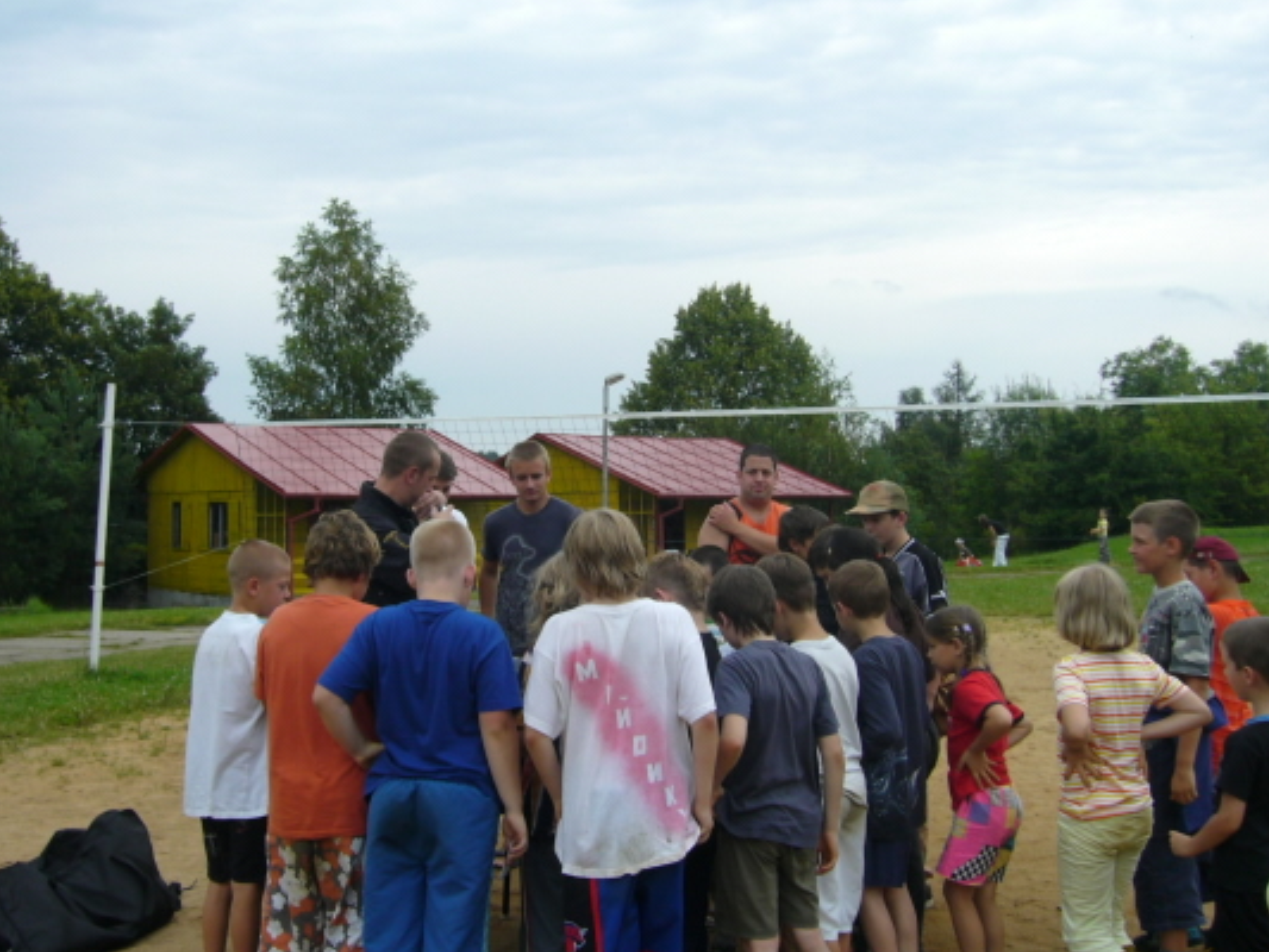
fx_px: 1540
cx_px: 524
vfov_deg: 34.4
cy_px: 471
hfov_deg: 44.6
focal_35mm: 42
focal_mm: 5.8
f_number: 5.6
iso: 100
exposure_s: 1/320
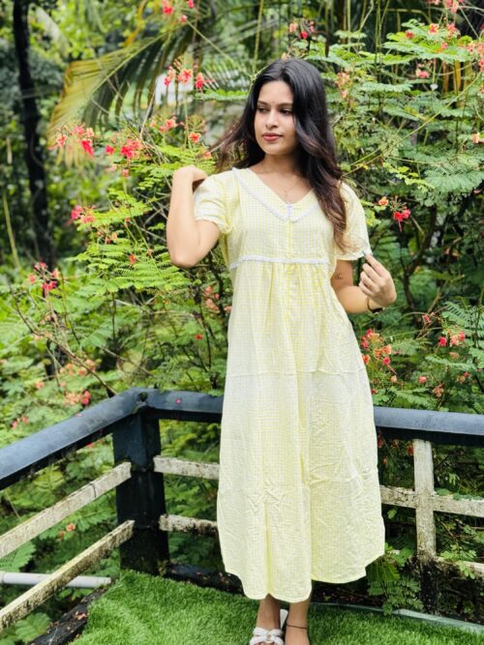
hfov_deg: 30.3
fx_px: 895
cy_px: 322
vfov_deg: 39.7
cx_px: 242
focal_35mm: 48
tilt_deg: -11.8
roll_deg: +2.9
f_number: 1.78
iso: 64
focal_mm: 6.76
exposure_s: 1/1027
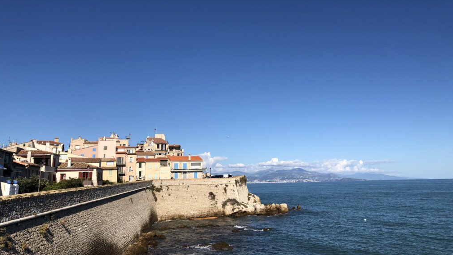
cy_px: 98
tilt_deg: +11.2
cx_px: 226
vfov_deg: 37.6
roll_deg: +2.9
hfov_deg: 62.6
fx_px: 372
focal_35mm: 31
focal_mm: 3.99
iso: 20
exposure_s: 1/3205
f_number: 1.8
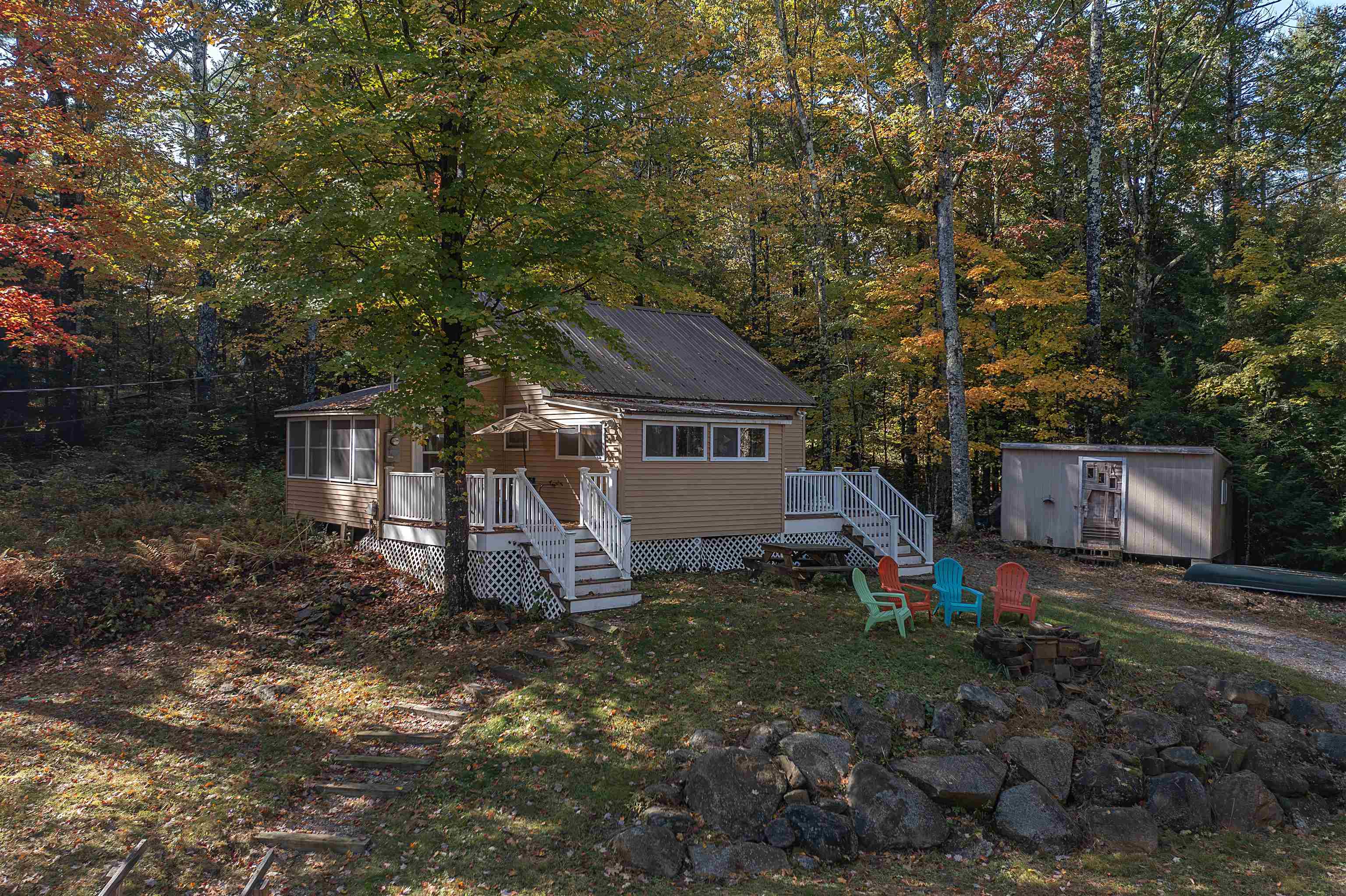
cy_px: 448
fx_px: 1046
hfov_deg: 65.5
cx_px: 673
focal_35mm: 28
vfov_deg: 46.4
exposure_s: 1/400
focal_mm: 10.26
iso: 200
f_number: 4
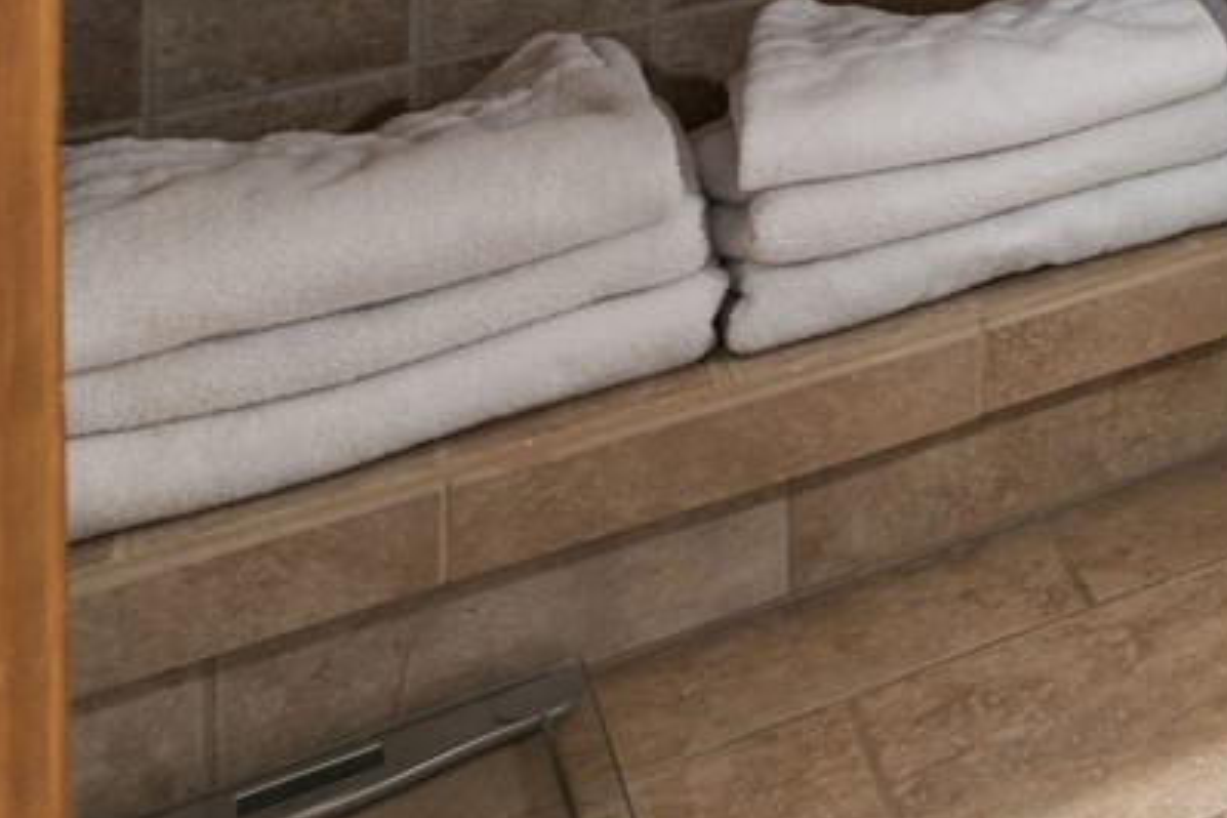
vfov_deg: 15.6
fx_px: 2317
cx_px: 2502
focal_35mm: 68
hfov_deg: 18.4
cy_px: -850
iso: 400
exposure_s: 1/1.67
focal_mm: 16
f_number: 10
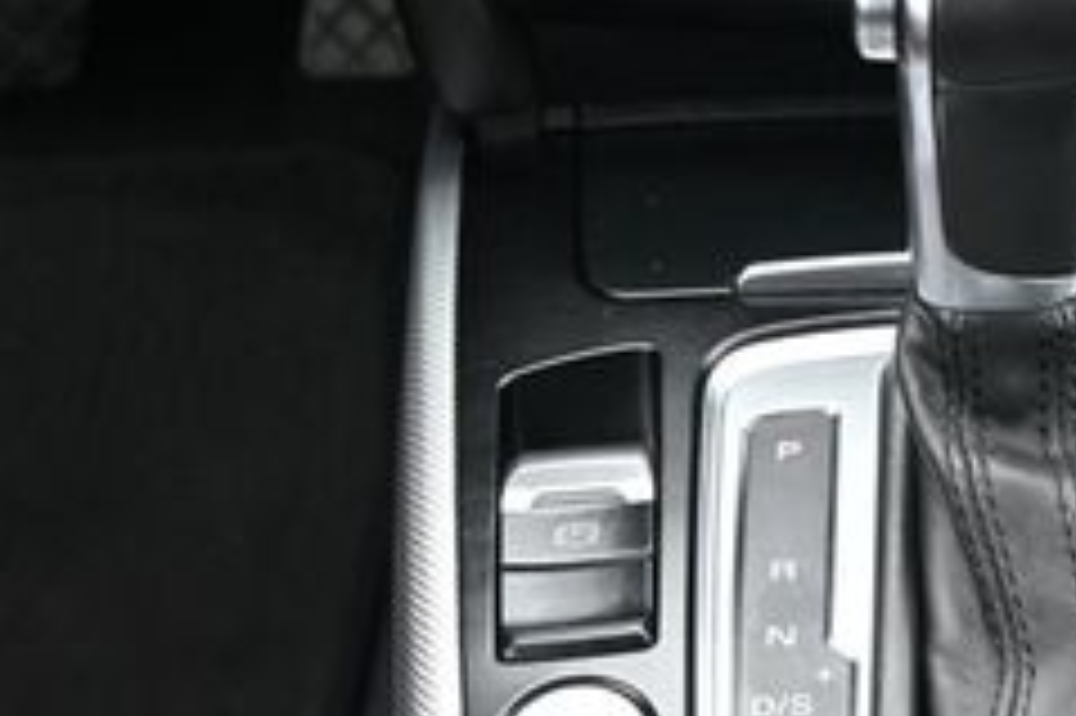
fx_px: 3475
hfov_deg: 17.2
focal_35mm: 116
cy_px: 594
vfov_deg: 11.7
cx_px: 1071
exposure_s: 1/125
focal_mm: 29
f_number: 4.8
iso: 640
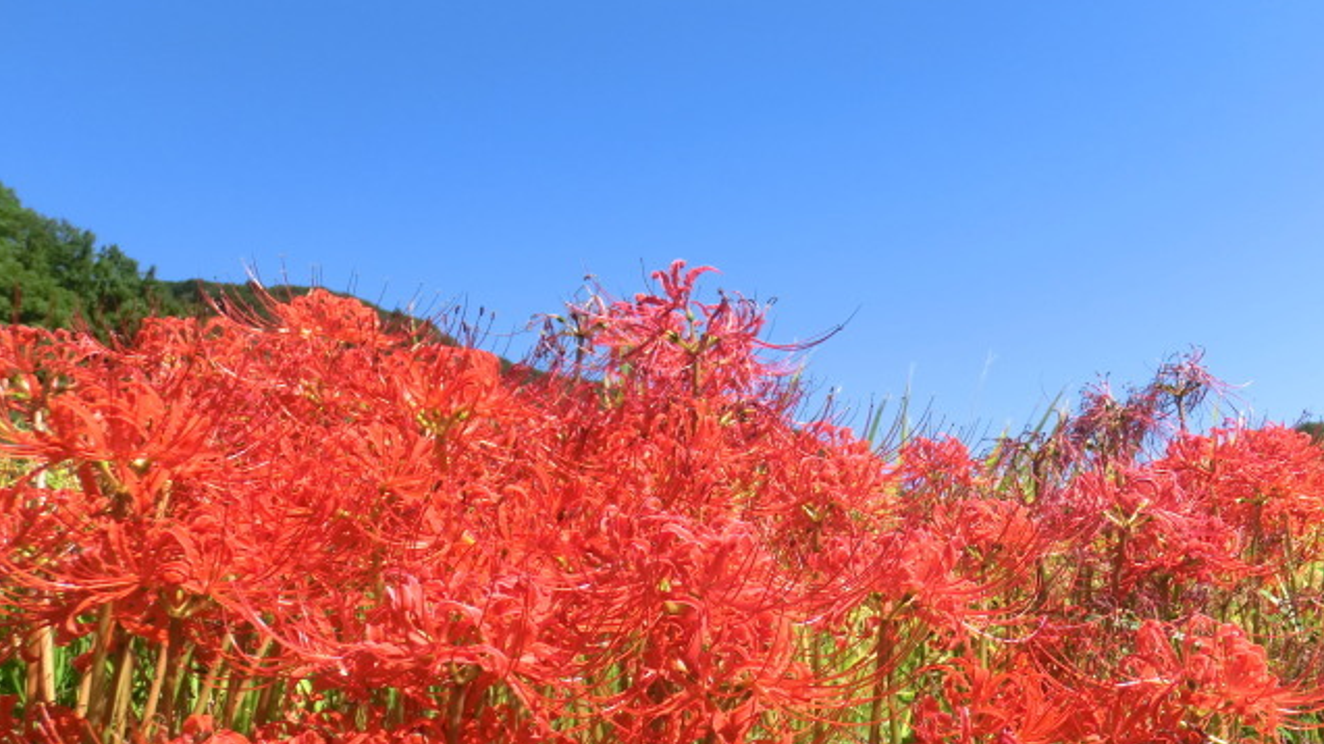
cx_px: 661
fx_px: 1615
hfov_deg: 44.6
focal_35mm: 46
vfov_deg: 25.8
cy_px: 490
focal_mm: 7.38
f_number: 4
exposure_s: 1/640
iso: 80
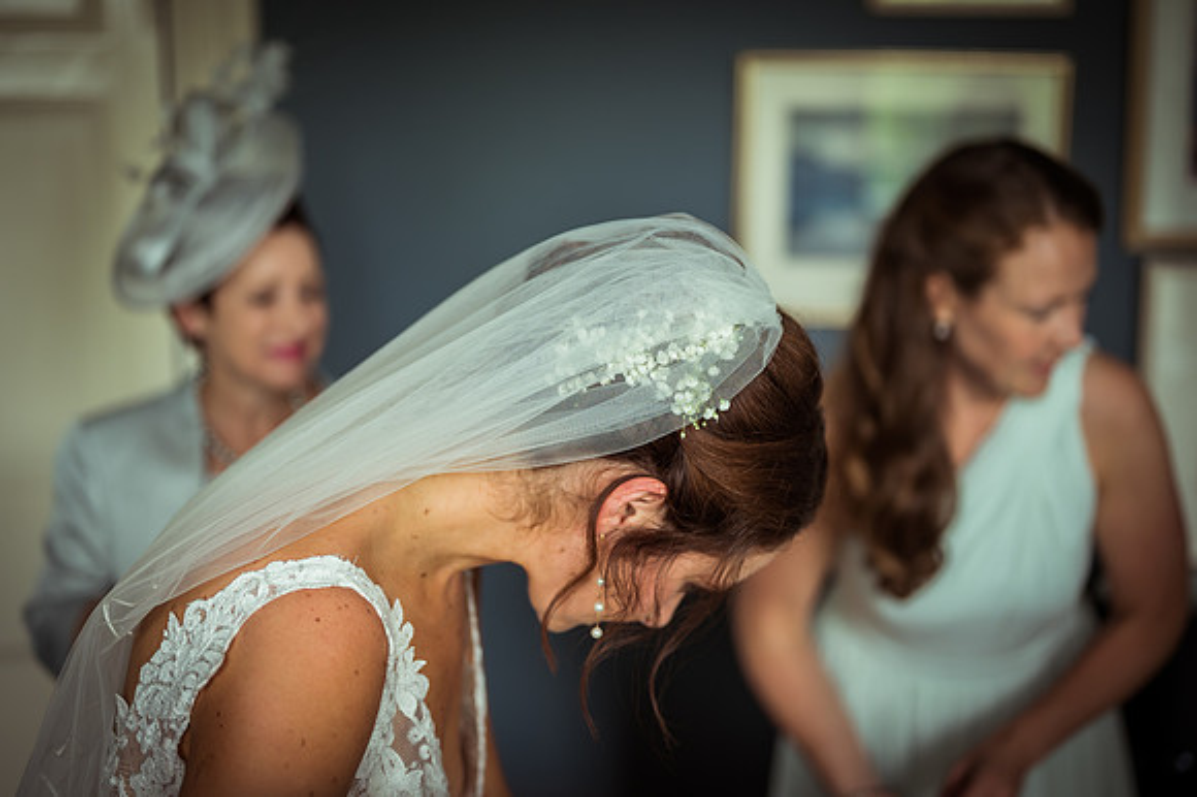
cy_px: 398
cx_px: 598
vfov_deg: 27.0
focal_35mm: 50
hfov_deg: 39.6
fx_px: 1661
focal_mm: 50
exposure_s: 1/250
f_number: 2
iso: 320
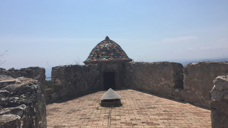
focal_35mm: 32
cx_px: 115
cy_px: 65
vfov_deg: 36.7
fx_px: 193
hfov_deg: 61.0
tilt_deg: -0.5
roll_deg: +1.0
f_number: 2.2
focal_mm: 4.15
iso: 32
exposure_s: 1/4405
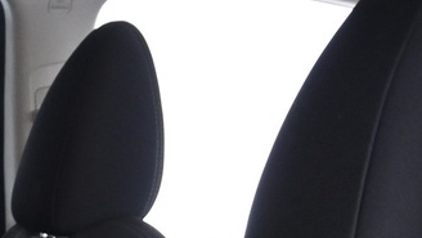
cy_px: 561
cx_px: -108
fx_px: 1388
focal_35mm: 124
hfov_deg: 16.4
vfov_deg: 8.9
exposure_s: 1/8
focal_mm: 16
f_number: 3.5
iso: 1600
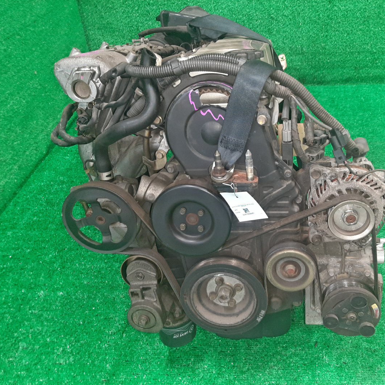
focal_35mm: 31
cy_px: 194
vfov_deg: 52.5
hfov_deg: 51.8
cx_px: 249
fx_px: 390
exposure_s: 1/50
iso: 225
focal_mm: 3.93
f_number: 1.7
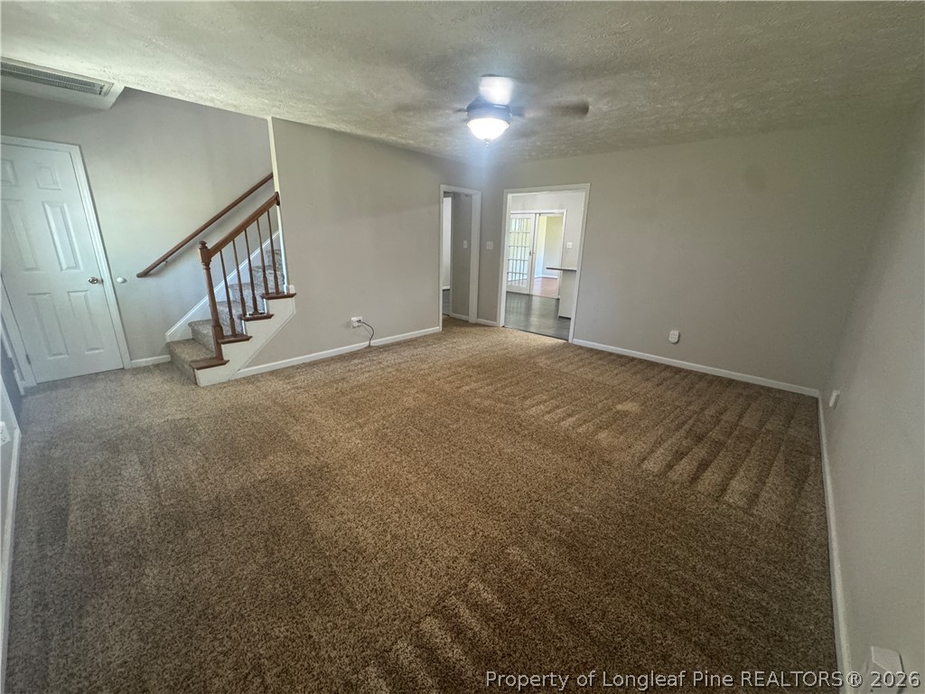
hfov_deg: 102.1
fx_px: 374
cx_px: 462
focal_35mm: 14
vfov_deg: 85.7
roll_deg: -1.5
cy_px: 347
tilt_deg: -17.6
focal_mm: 2.22
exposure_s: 1/60
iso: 640
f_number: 2.2
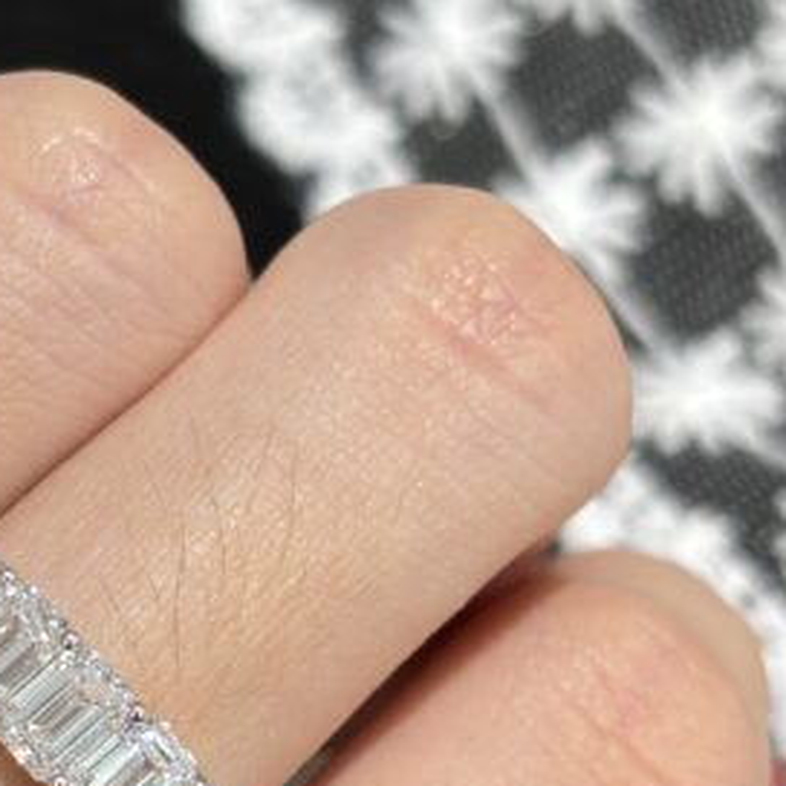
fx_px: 3468
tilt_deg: -59.5
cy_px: 644
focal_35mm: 135
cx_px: -6
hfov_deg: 12.8
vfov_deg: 12.9
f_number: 1.6
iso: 32
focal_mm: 5.96
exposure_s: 1/100
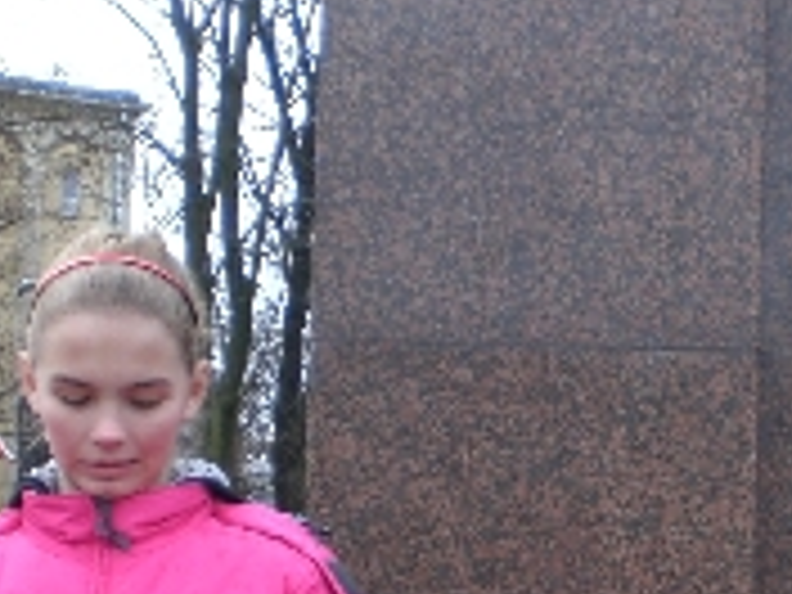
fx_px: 2471
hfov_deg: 17.9
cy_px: 466
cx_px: 752
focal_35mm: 108
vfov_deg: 13.6
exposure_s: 1/200
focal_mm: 6.3
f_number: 3.1
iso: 100
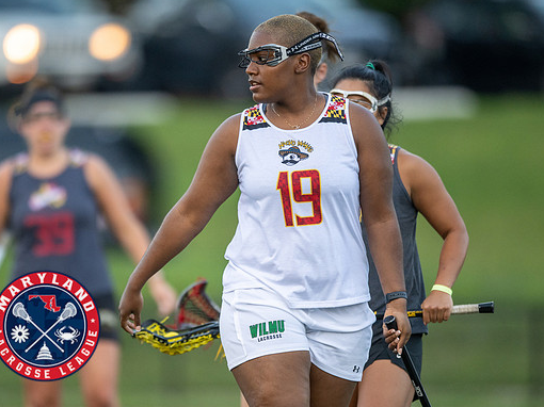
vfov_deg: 2.5
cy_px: 226
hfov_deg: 3.3
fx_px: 9362
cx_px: 225
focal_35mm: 596
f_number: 2.8
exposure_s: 1/1250
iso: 900
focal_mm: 400
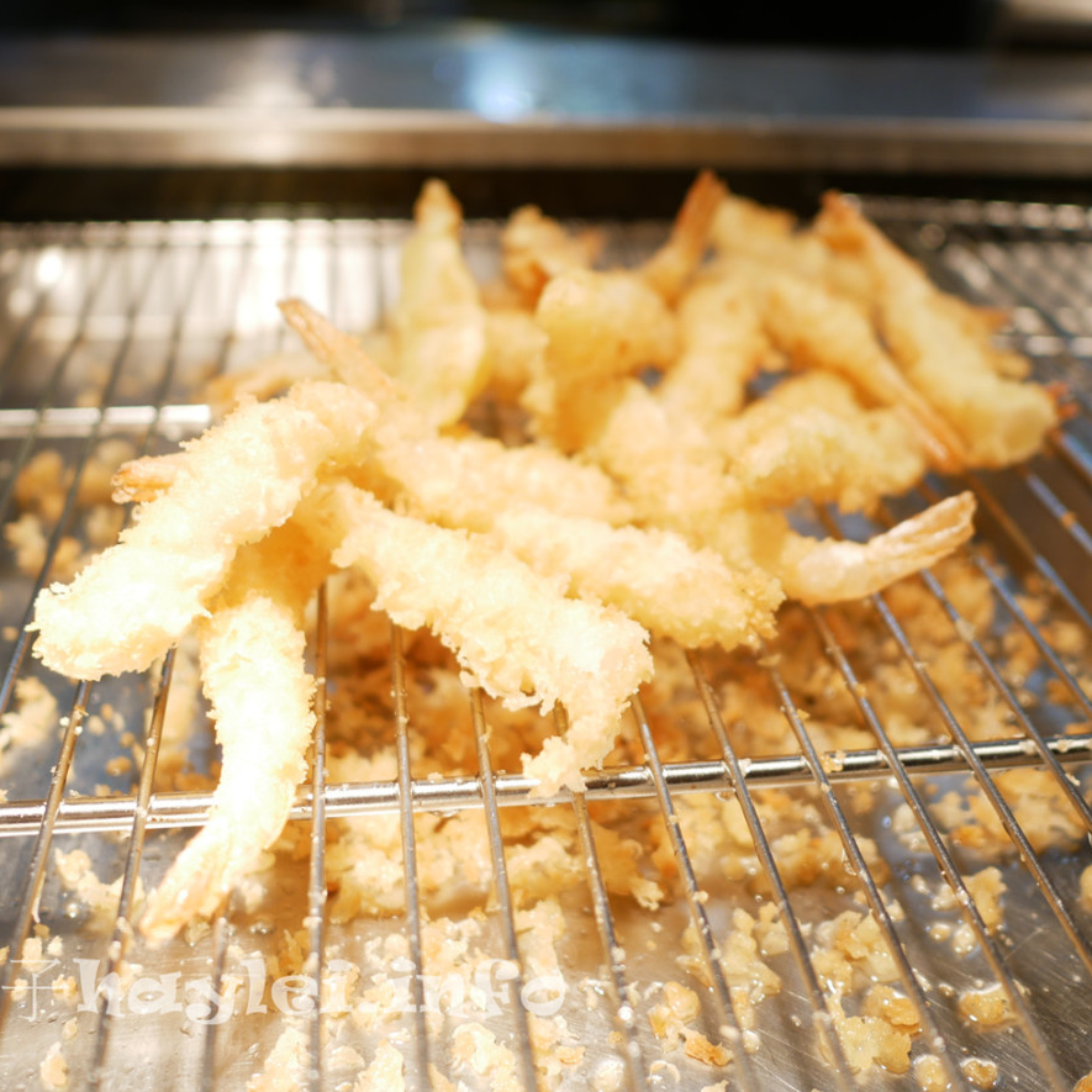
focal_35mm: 36
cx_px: 547
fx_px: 1285
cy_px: 544
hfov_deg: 46.0
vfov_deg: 46.0
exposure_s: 1/80
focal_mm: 15
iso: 200
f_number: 1.7
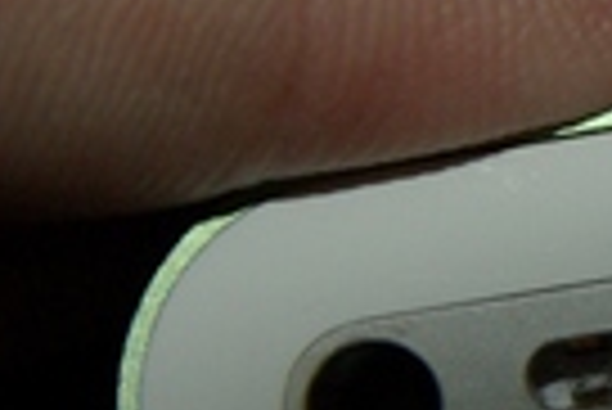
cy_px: 52
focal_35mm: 564
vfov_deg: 2.4
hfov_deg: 3.6
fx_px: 9598
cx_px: 1778
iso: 400
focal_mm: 50
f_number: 5.6
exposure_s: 1/60
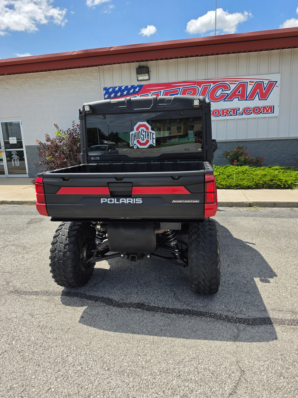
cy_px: 199
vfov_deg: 73.9
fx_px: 264
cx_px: 149
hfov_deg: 58.9
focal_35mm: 23
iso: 64
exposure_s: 1/5605
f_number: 1.4
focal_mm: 6.5
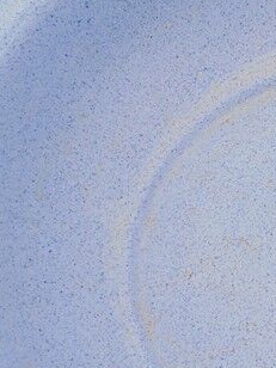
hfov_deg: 12.9
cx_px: 365
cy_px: 228
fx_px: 1180
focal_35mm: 111
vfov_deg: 17.7
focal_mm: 6.9
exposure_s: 1/160
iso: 100
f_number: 4.2
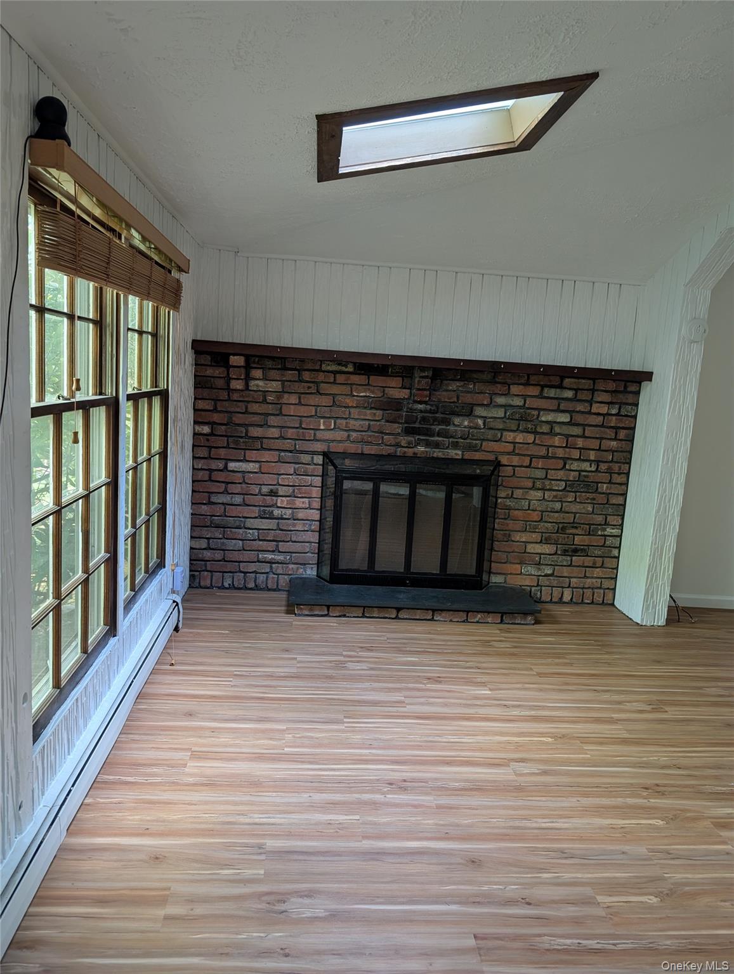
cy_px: 487
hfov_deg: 56.9
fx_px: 677
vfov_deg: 71.5
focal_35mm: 24
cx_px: 367
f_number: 1.68
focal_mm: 6.9
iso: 66
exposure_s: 1/23.8
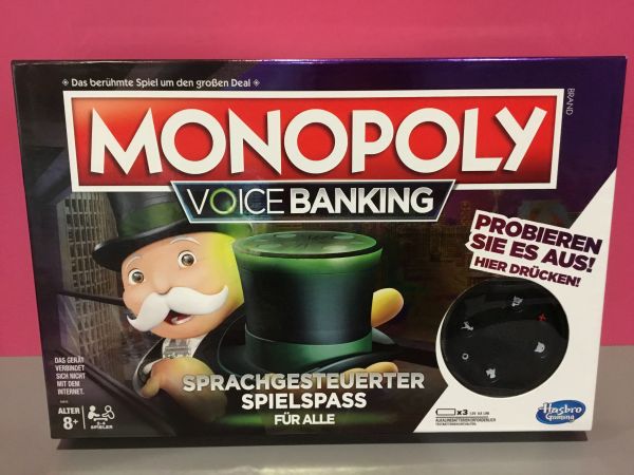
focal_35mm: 31
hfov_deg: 58.4
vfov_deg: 45.4
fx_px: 568
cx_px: 317
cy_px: 238
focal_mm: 3.3
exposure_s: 1/17
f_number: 2.4
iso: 250
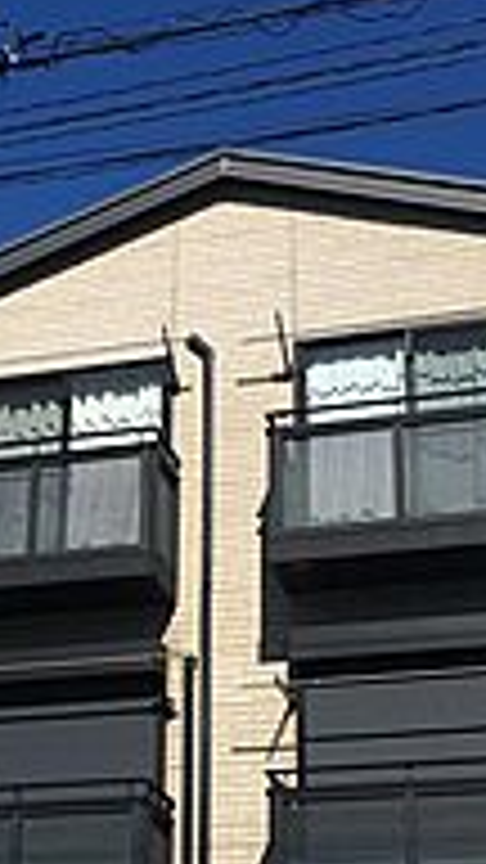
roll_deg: -4.1
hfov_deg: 15.2
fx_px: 1810
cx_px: 122
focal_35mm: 79
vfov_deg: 26.8
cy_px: 508
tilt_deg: +25.2
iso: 25
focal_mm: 4.15
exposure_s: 1/2653
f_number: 2.2
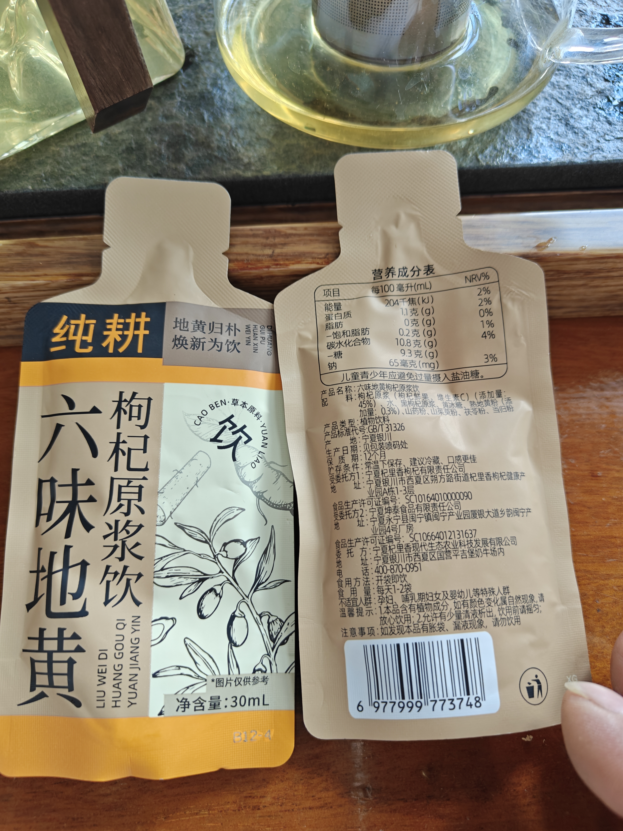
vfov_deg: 69.4
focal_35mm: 25
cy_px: 423
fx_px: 600
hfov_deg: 54.9
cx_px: 310
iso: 125
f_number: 1.8
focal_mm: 5.59
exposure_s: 1/115
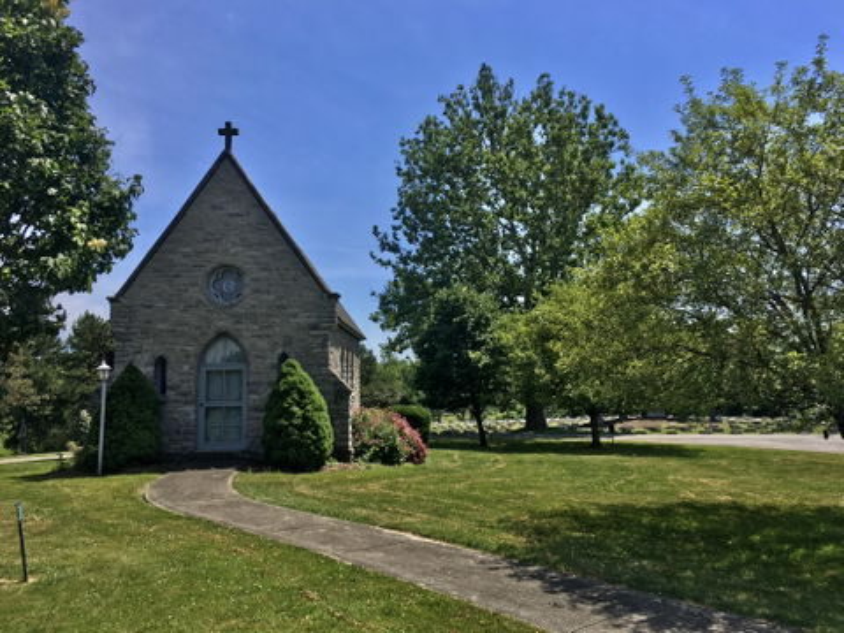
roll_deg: +0.0
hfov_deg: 61.7
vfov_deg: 48.2
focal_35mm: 29
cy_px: 316
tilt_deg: +9.4
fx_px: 707
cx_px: 422
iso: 25
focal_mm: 4.15
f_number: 2.2
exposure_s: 1/1637
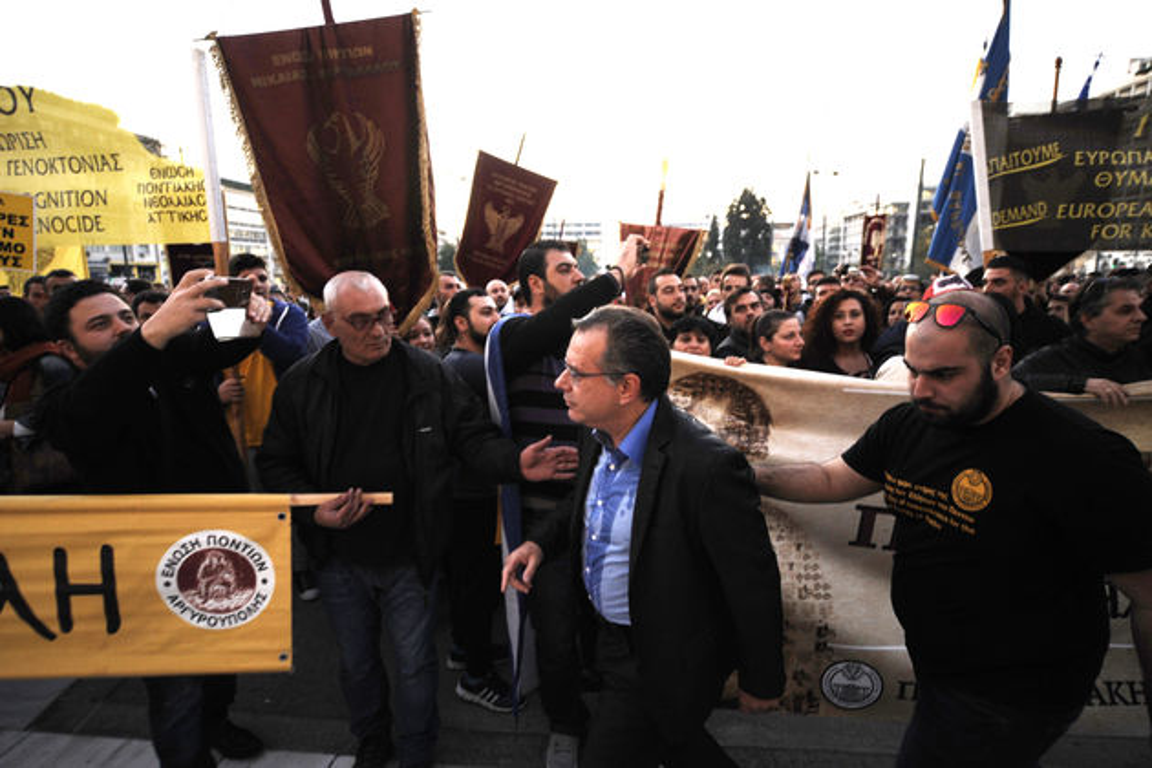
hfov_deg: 86.9
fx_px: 608
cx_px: 576
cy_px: 384
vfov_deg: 64.6
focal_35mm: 19
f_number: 2.8
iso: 800
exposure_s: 1/160
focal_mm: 19
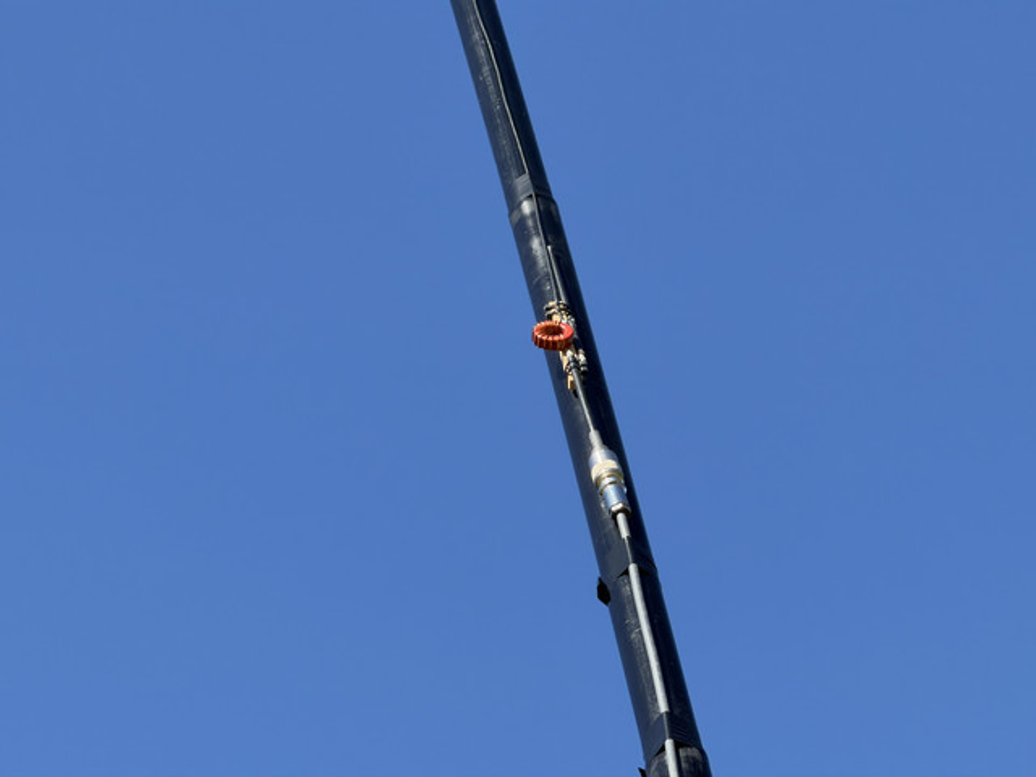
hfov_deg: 9.9
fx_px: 5986
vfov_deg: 7.4
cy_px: 388
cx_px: 518
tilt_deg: +51.2
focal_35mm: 200
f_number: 2.8
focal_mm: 16.89
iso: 40
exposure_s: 1/493
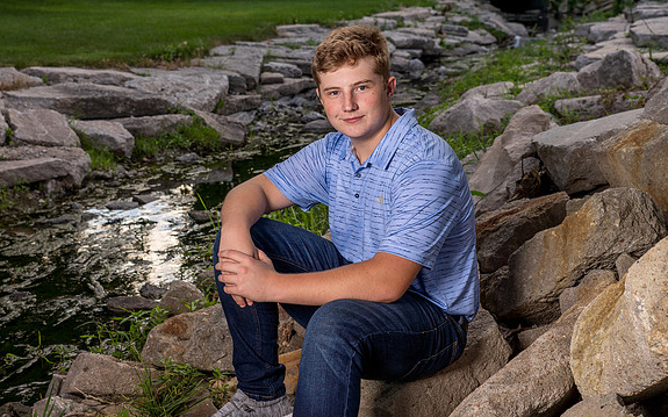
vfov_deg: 35.3
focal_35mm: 36
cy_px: 222
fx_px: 655
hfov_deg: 54.0
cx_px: 333
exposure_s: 1/160
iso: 160
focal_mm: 35
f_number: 5
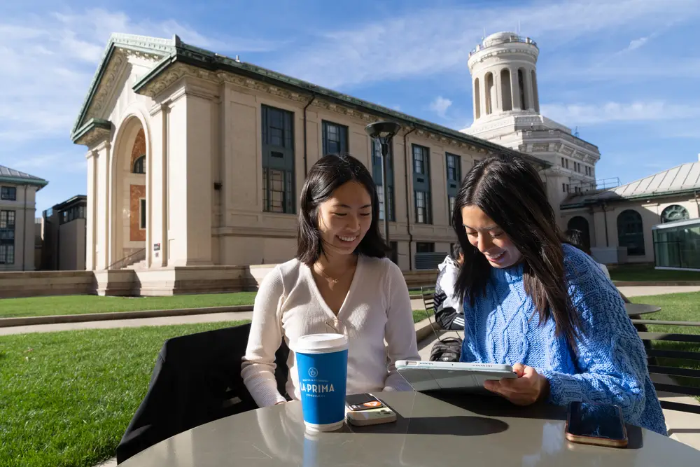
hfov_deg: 73.7
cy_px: 234
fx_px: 467
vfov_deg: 53.1
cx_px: 350
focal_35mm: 24
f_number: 9
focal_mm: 24
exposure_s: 1/400
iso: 320
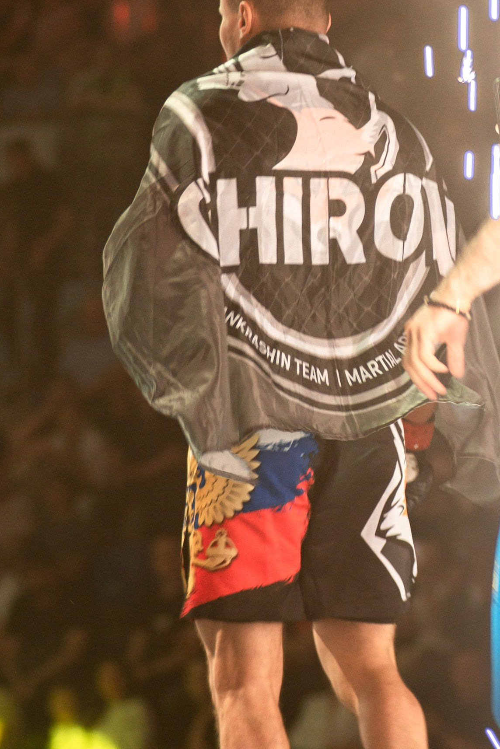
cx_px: 350
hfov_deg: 5.8
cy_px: 300
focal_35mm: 237
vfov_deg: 8.7
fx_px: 4934
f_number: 3.5
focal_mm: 116
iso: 1000
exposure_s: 1/200
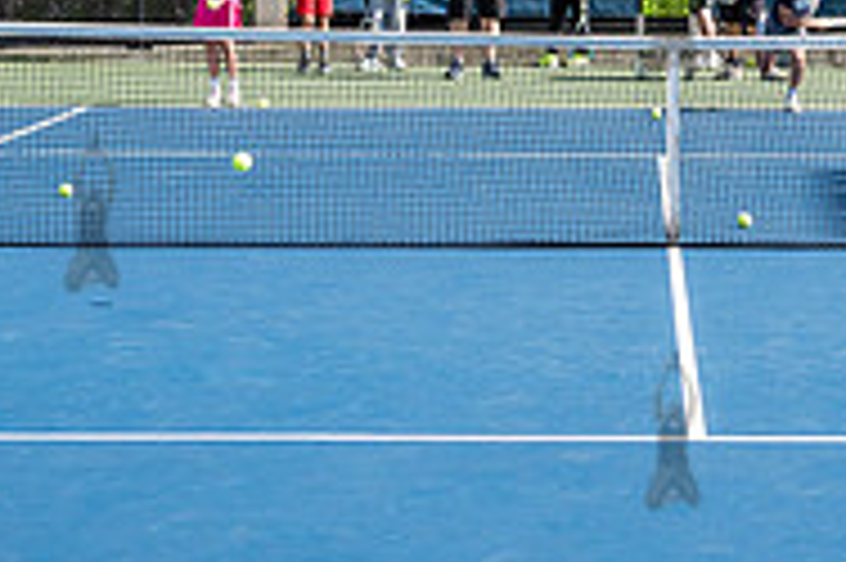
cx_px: 670
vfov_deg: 7.7
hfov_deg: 11.6
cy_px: -7
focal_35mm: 176
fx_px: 4132
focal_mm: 55
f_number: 4.5
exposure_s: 1/800
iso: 200
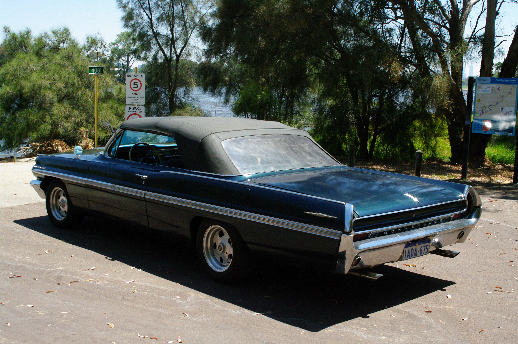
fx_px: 604
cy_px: 172
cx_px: 259
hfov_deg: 46.4
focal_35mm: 42
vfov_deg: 31.8
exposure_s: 1/1000
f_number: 9.5
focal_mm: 28
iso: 1600
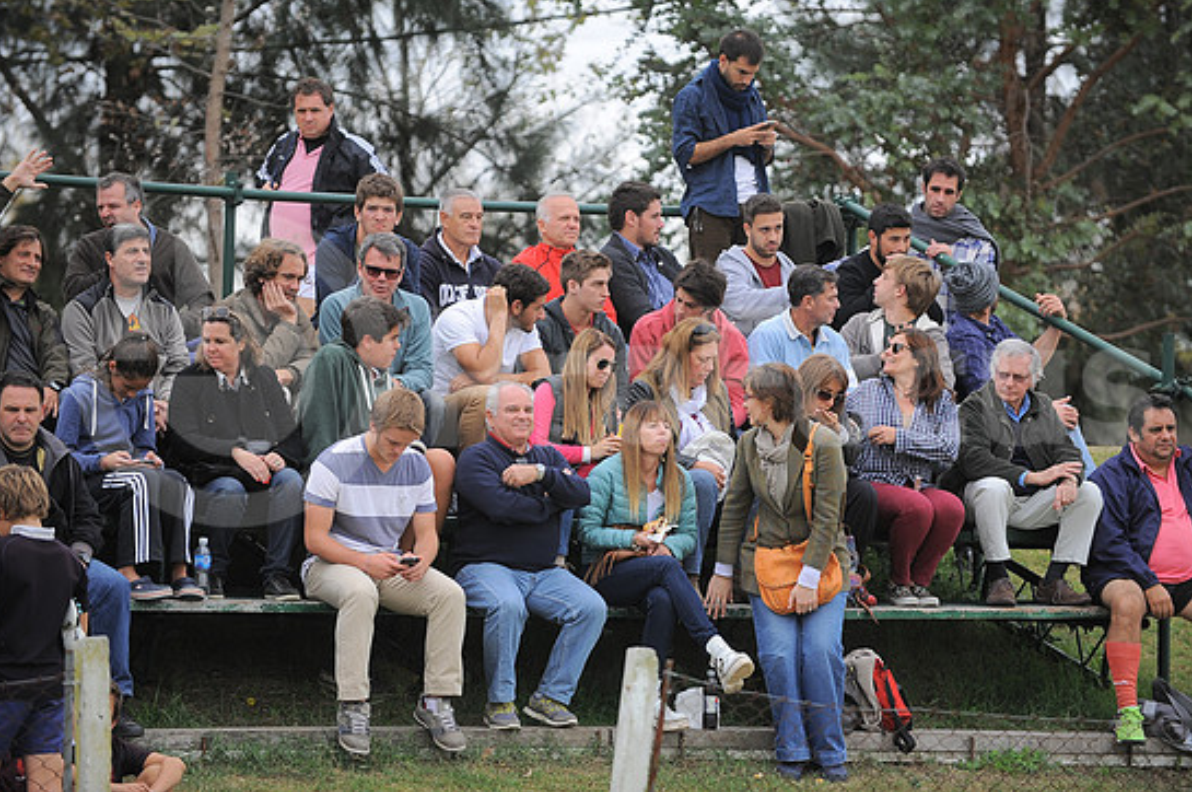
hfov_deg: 9.7
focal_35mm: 213
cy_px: 372
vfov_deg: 6.4
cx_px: 606
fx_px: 7044
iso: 320
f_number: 3.5
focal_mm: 200
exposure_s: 1/800
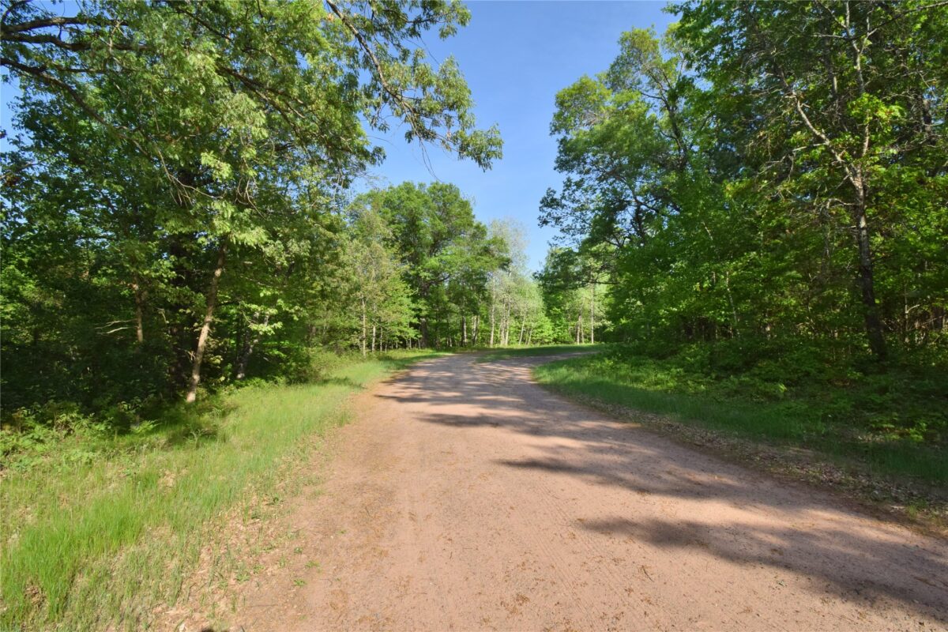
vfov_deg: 77.3
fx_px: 395
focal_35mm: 15
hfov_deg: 100.4
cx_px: 474
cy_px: 316
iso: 320
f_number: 16
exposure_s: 1/200
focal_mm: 10
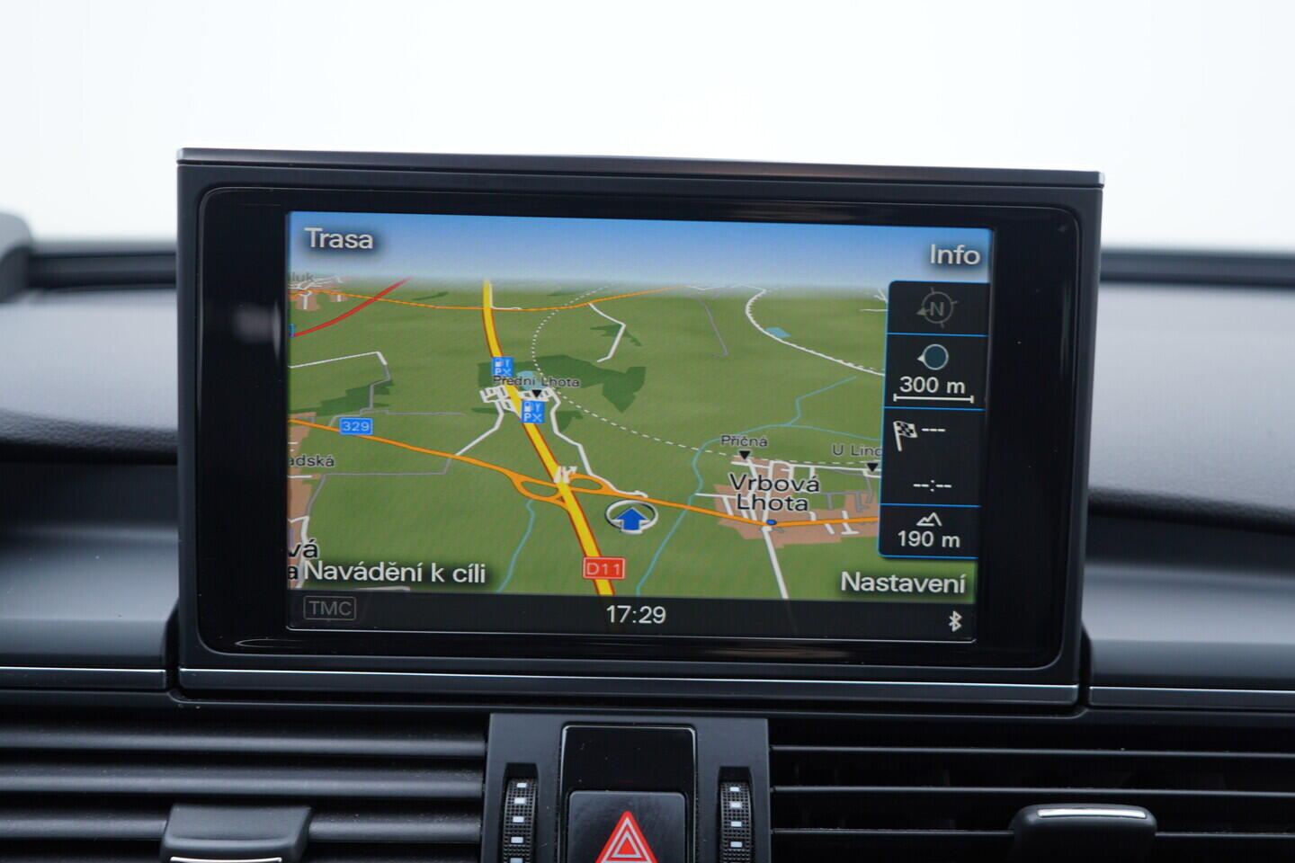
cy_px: 432
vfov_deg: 36.9
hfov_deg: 53.1
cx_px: 648
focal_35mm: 36
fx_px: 1295
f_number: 2.8
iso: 125
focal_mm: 24
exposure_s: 1/40
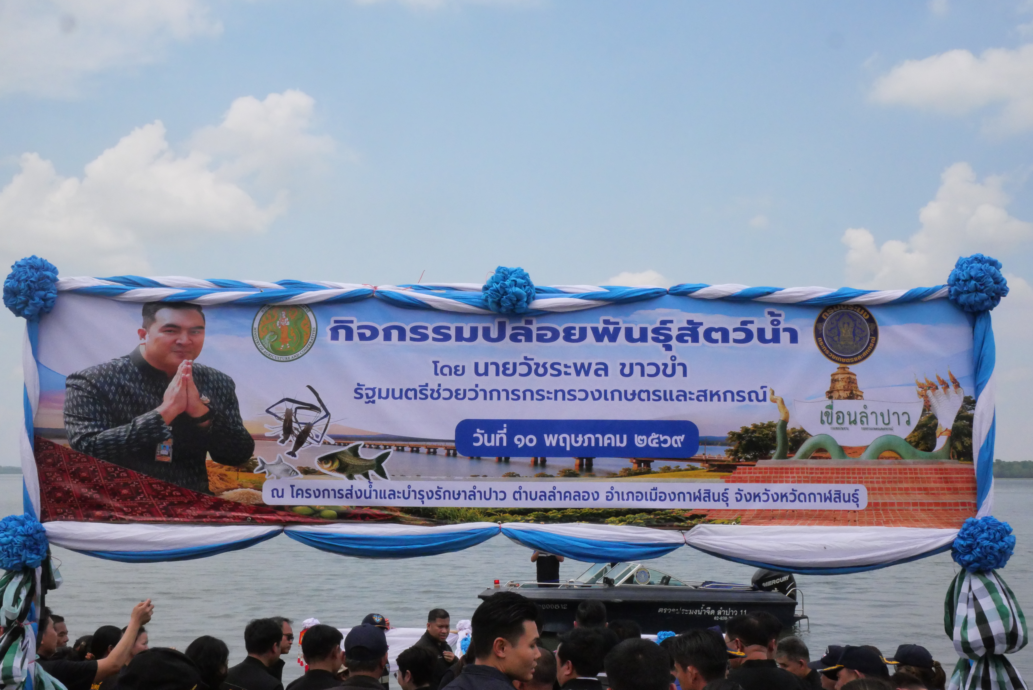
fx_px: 1177
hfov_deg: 47.4
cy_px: 345
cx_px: 516
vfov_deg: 32.7
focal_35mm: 41
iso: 3200
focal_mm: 20
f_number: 18
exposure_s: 1/2000
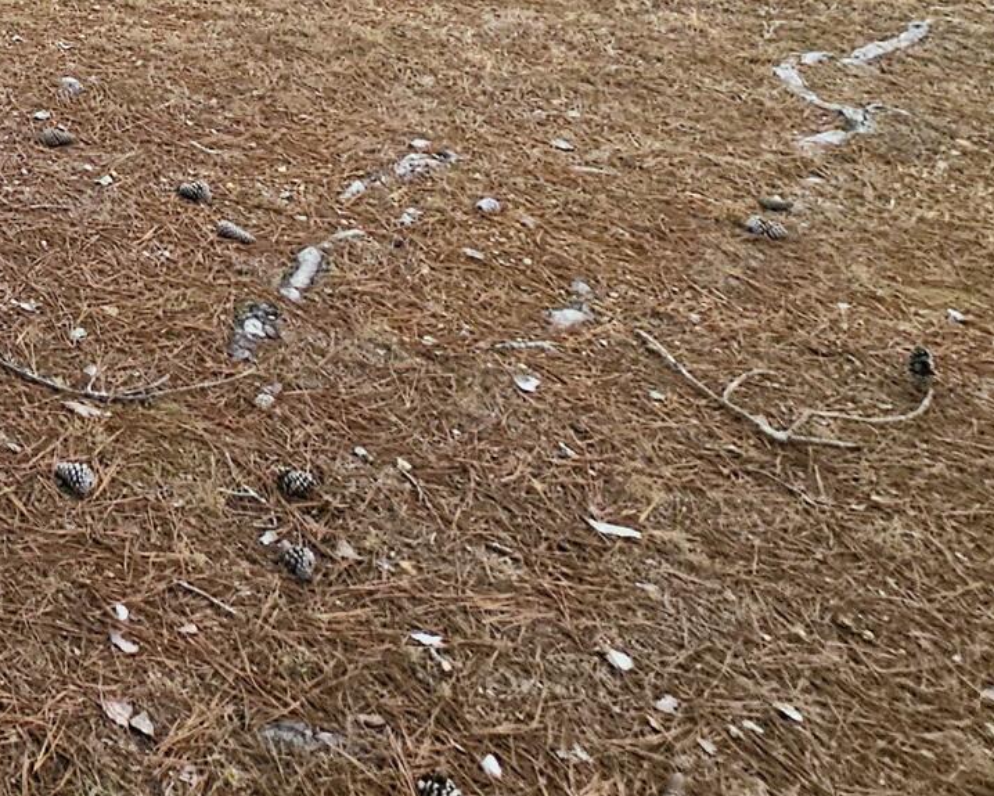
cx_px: -569
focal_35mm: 53
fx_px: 1560
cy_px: -615
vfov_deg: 20.6
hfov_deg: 25.0
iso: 50
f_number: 2.2
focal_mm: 2.2
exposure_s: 1/909
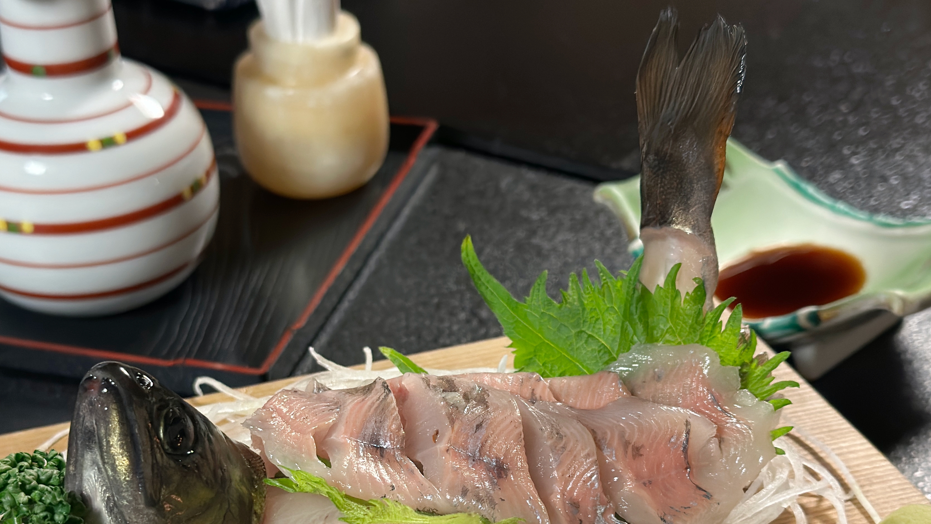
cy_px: 407
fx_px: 1555
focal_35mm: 63
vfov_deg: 19.0
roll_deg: +0.7
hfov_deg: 33.3
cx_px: 392
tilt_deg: -32.0
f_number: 1.78
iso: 200
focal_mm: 6.86
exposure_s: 1/60
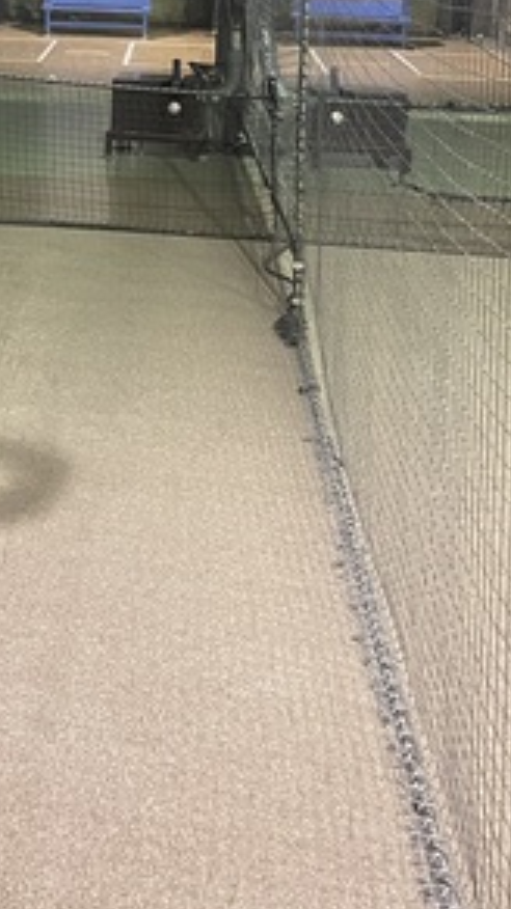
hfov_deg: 18.3
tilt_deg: -3.7
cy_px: 28
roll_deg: -0.2
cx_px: -125
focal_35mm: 62
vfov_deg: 31.6
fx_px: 1495
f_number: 1.6
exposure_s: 1/50
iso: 400
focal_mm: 4.2
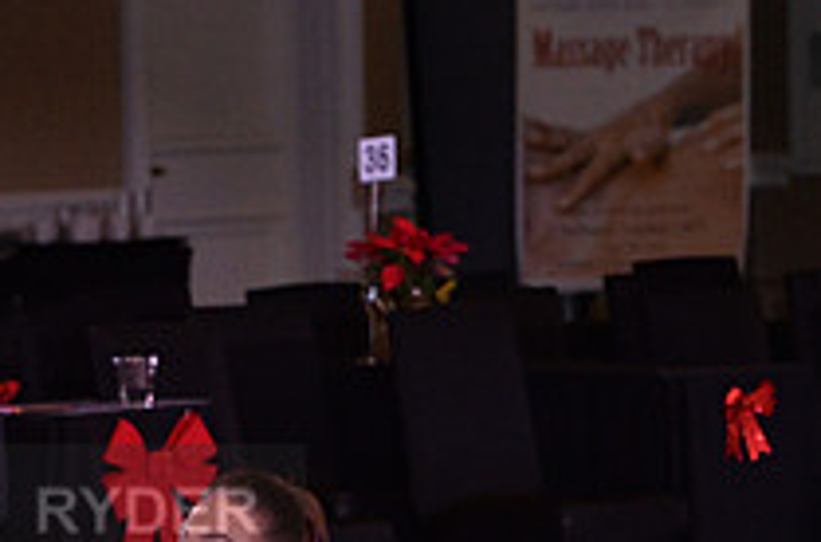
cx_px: -122
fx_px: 9800
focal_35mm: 431
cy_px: 548
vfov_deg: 3.2
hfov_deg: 4.8
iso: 2000
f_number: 7.1
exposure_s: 1/250
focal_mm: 155
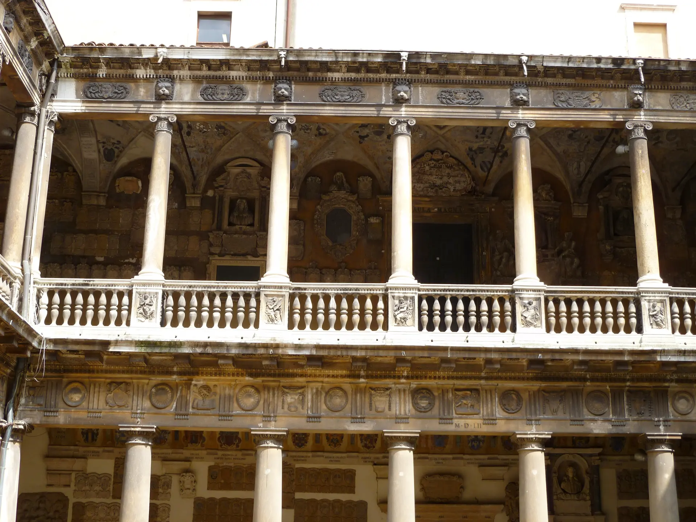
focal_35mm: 50
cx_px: 348
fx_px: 1005
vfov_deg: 29.1
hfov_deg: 38.2
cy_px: 261
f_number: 3.9
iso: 80
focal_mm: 9
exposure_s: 1/160
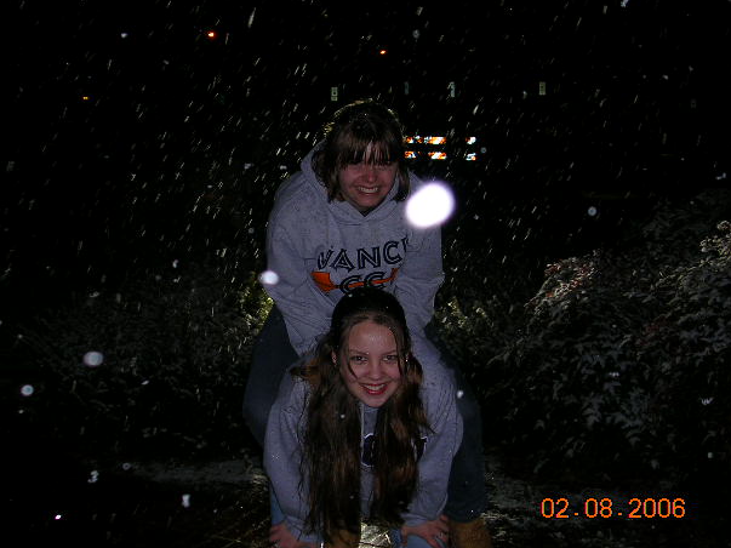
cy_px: 278
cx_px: 349
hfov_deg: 36.8
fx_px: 1098
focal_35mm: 52
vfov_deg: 28.0
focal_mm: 7.5
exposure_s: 1/60.1
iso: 50
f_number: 3.1
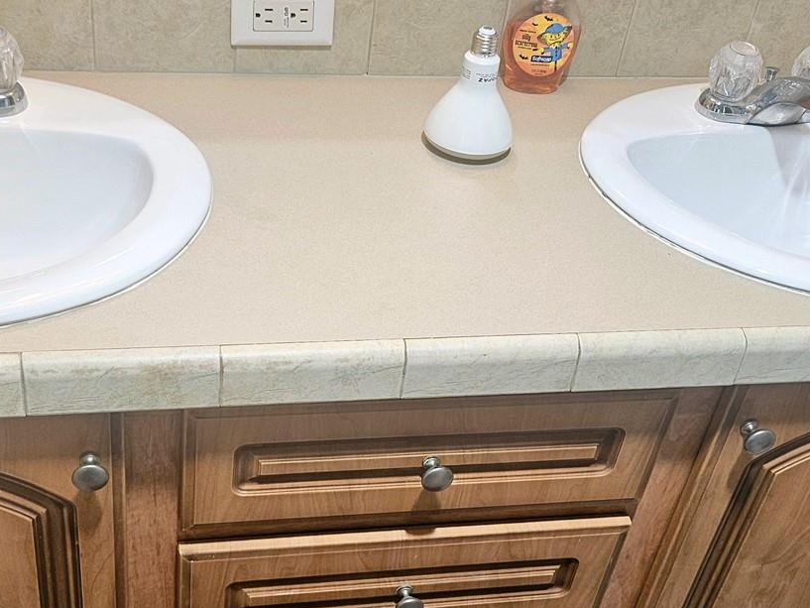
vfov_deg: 30.7
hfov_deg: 40.3
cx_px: 341
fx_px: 1100
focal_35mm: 47
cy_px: 389
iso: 125
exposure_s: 1/120
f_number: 1.8
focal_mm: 5
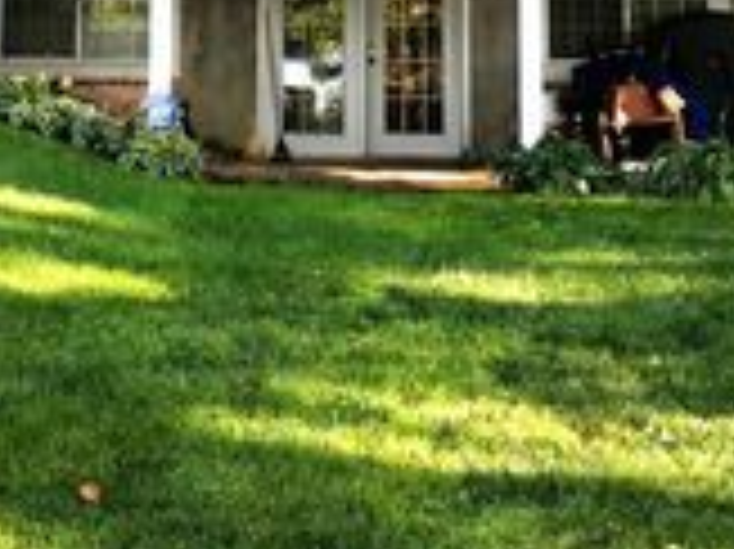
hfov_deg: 22.0
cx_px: 320
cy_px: -272
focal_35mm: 89
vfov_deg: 15.3
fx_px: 1886
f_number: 2.2
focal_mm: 4.15
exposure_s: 1/120
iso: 25
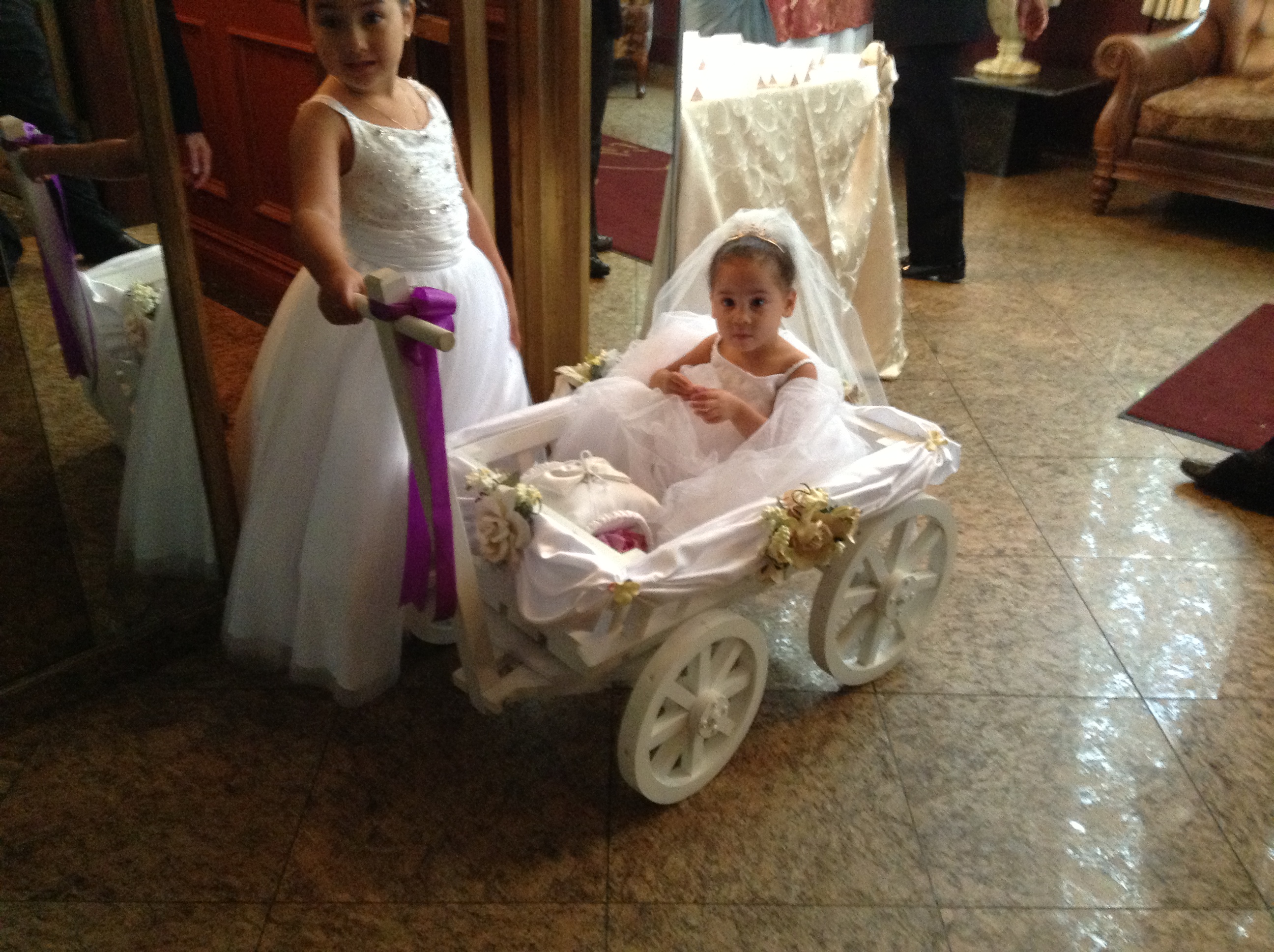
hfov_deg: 55.4
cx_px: 637
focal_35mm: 33
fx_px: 1213
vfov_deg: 42.8
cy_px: 476
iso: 250
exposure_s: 1/15
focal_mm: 3.3
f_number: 2.4
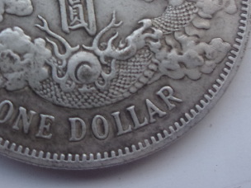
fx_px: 428
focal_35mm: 59
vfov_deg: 24.0
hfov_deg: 32.4
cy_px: 13
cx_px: 78
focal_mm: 5.1
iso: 150
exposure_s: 1/34
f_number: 3.9
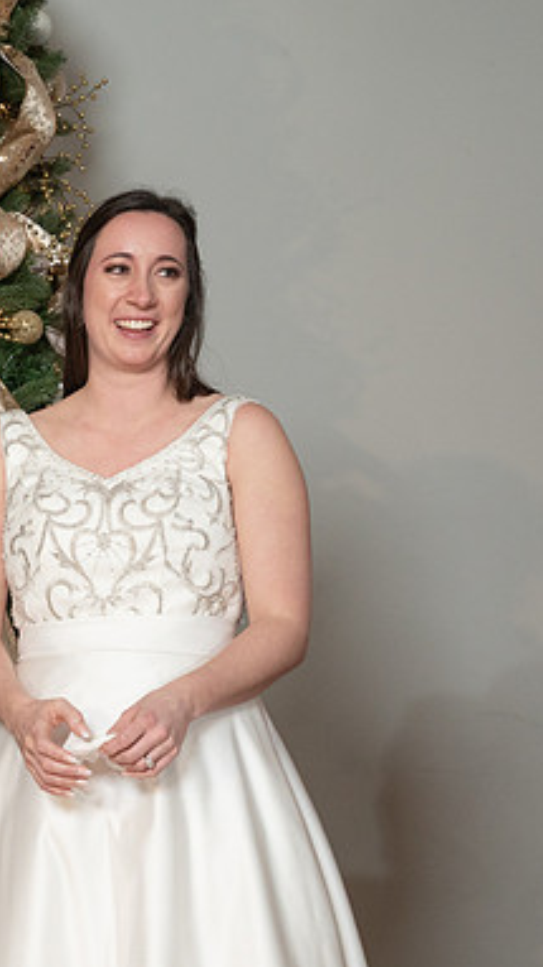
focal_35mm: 115
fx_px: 2948
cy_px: 500
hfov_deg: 10.3
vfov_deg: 18.6
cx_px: -131
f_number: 5.6
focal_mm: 70
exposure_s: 1/200
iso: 2000
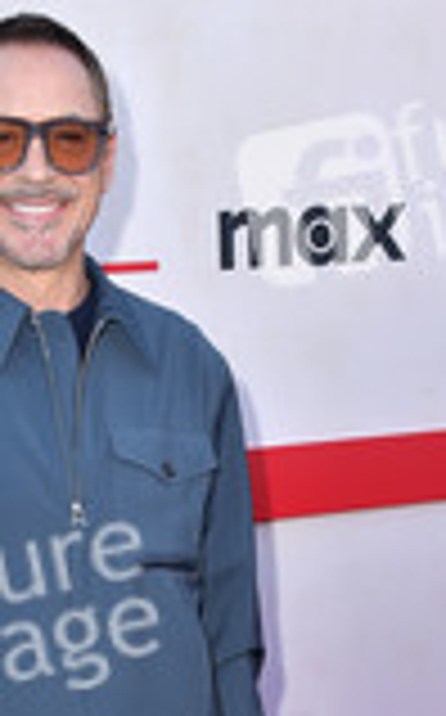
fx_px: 1599
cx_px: 61
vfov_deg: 23.2
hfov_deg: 15.7
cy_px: 856
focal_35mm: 82
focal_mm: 32
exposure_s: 1/250
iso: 250
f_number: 6.3
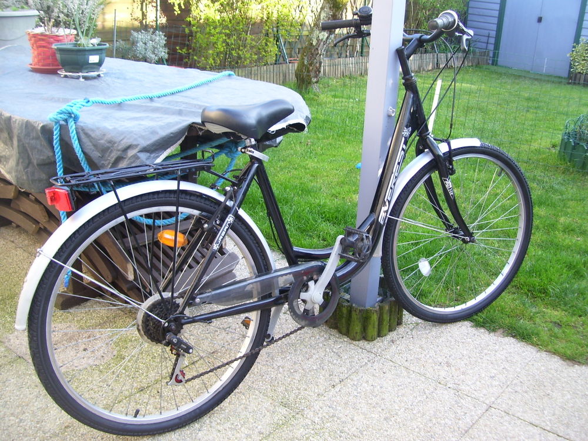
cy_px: 220
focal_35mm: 36
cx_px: 294
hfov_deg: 51.4
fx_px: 612
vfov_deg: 39.7
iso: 80
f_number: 2.7
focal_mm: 6
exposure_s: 1/60
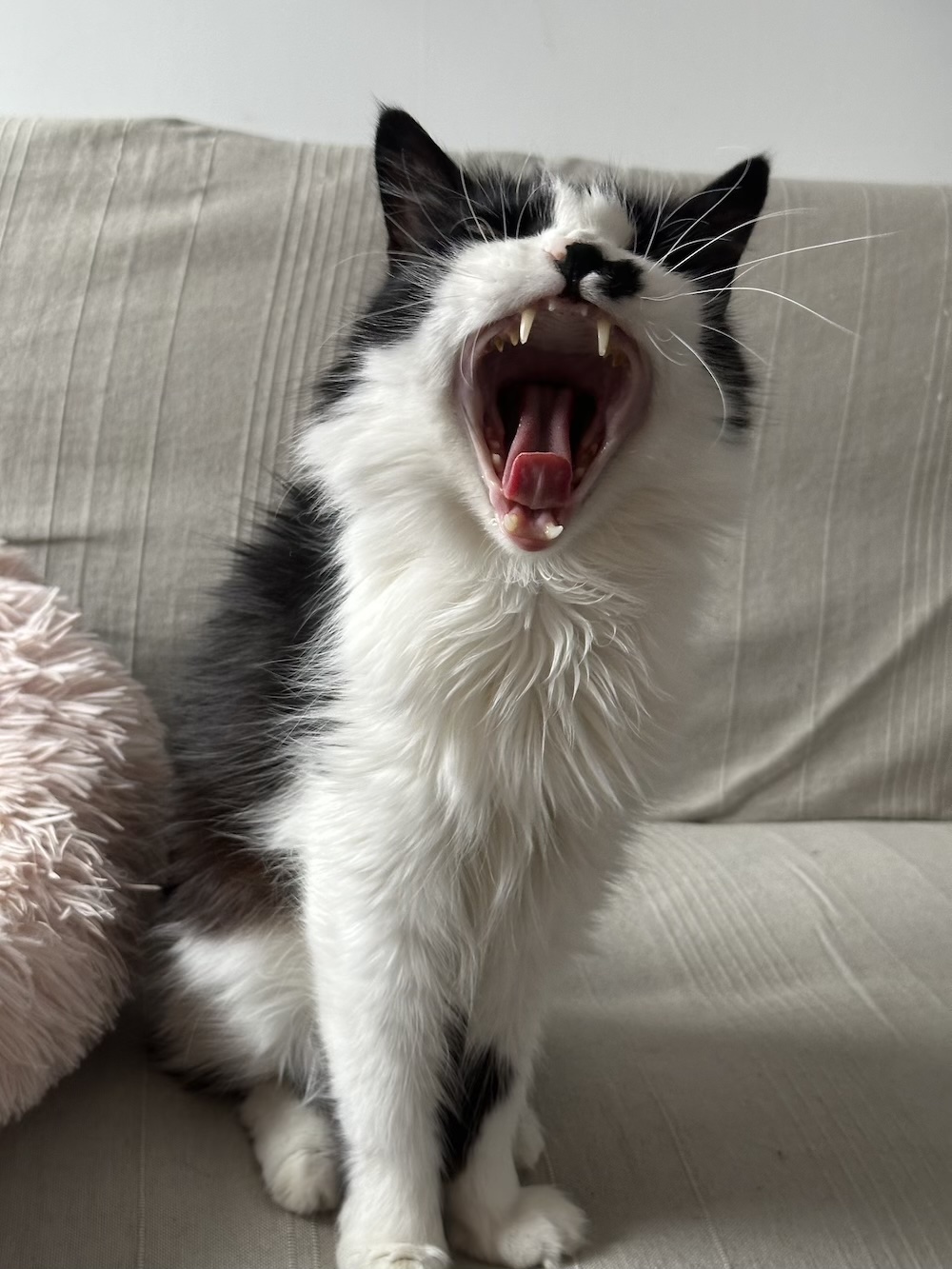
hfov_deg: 30.3
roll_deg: -3.8
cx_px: 476
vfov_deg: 39.7
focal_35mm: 48
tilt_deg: -13.5
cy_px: 634
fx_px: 1760
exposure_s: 1/60
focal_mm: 6.86
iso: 160
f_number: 1.78
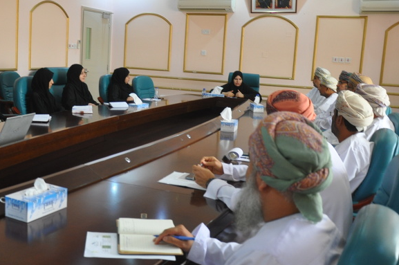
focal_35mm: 44
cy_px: 117
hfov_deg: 44.0
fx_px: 484
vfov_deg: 30.6
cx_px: 126
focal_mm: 21
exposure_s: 1/60
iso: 800
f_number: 3.8
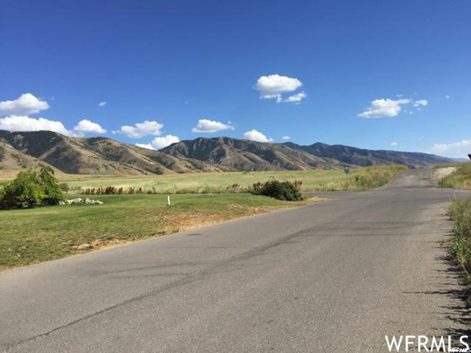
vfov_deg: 48.2
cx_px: 236
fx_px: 395
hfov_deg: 61.7
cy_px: 176
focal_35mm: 29
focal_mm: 4.15
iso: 32
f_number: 2.2
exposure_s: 1/2475
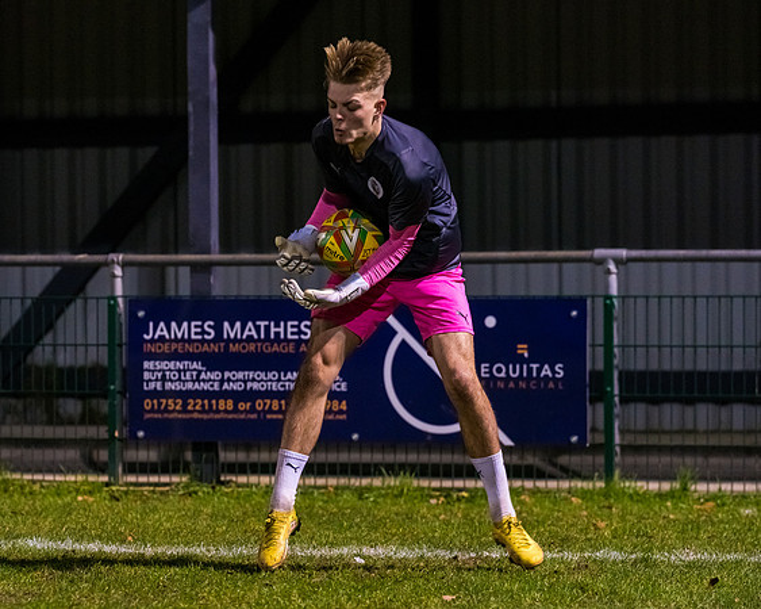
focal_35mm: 189
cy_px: 355
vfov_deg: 8.2
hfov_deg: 10.2
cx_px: 263
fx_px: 4245
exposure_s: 1/640
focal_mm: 135
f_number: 2.8
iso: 2000
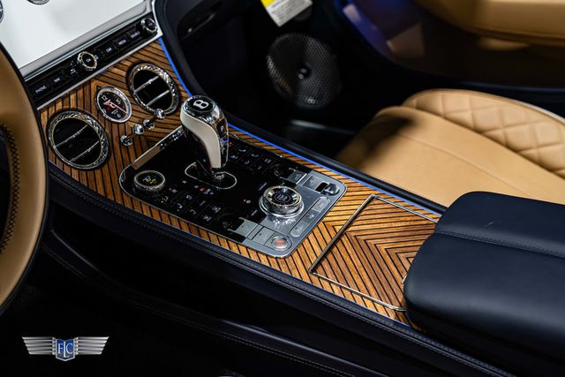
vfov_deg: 23.0
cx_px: 282
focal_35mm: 59
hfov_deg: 33.9
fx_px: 926
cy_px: 188
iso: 1600
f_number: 4.5
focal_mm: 59
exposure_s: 1/50
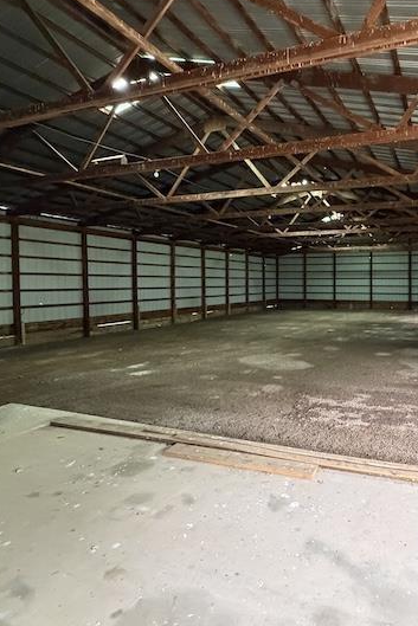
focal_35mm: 22
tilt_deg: -2.9
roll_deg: +0.6
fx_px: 383
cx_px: 314
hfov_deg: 54.6
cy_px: 299
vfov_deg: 78.5
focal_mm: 2.22
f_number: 2.2
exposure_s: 1/60
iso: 1000
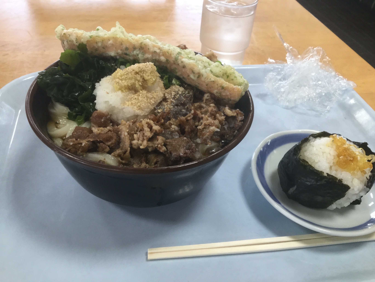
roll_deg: -6.4
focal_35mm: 31
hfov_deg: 58.4
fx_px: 336
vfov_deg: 45.4
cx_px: 188
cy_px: 141
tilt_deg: -40.7
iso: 25
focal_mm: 3.3
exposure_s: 1/30
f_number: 2.4
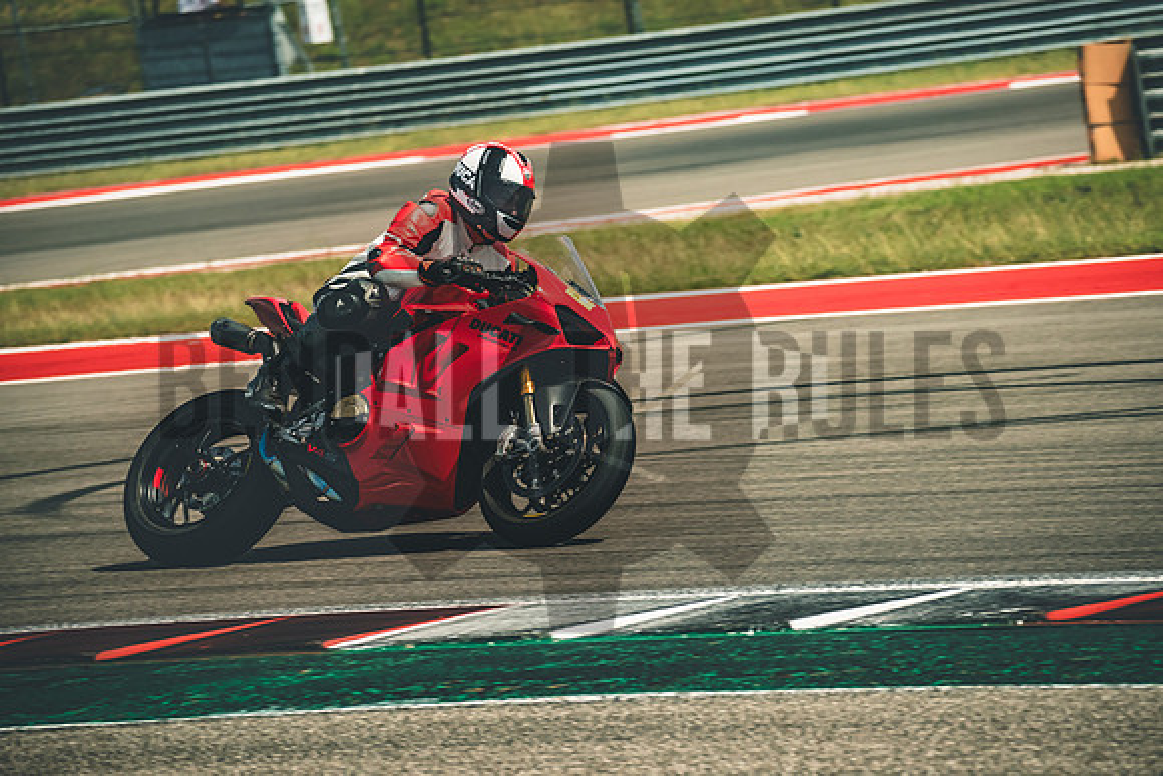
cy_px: 388
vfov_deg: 6.0
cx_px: 582
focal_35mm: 230
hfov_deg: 8.9
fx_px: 7432
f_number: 4.8
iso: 320
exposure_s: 1/1250
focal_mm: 153.3
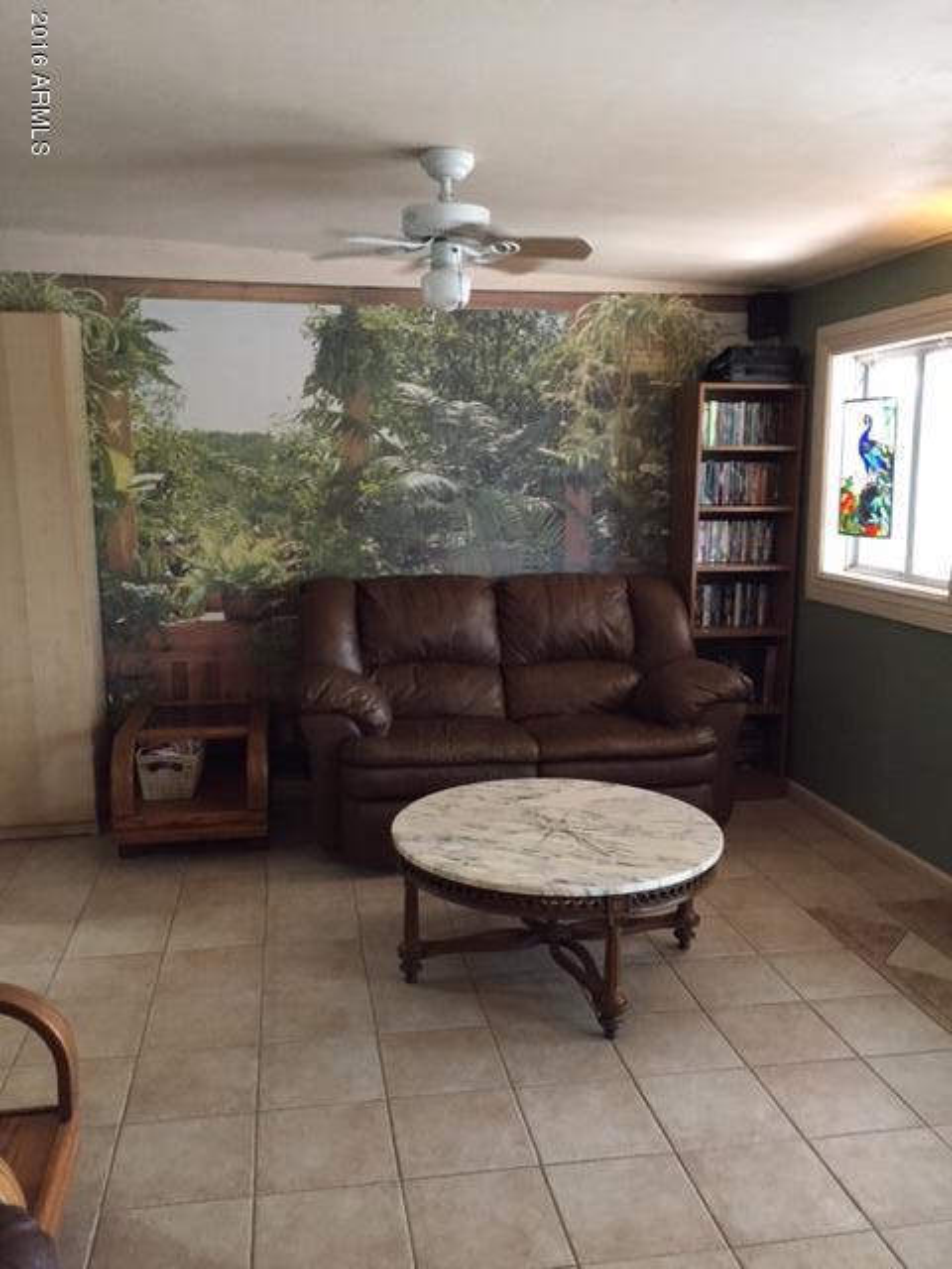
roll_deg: -0.6
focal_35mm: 29
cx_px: 476
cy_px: 634
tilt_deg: -9.6
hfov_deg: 48.2
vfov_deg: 61.7
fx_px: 1063
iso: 250
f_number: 2.2
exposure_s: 1/30
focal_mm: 4.15
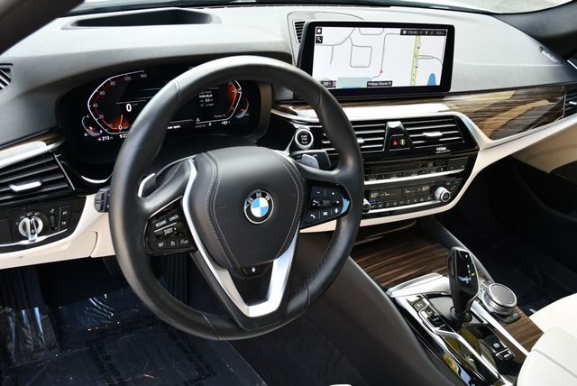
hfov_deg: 53.1
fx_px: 578
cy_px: 193
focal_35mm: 36
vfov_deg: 36.9
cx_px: 288
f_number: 3.5
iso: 400
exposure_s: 1/250
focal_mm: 18
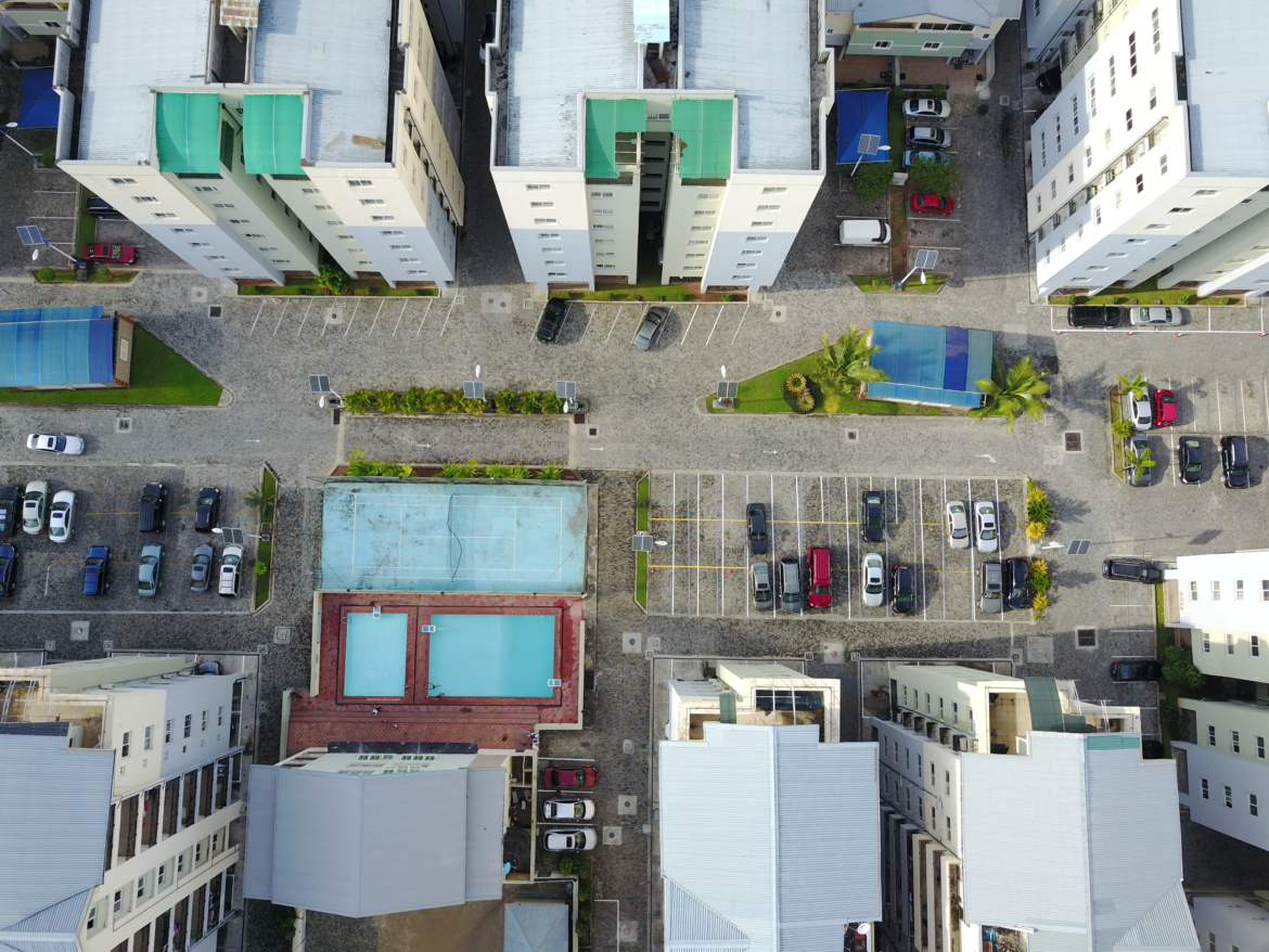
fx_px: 953
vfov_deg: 53.1
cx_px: 634
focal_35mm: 26
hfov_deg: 67.3
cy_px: 476
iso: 100
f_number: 2.2
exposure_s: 1/500
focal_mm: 4.73
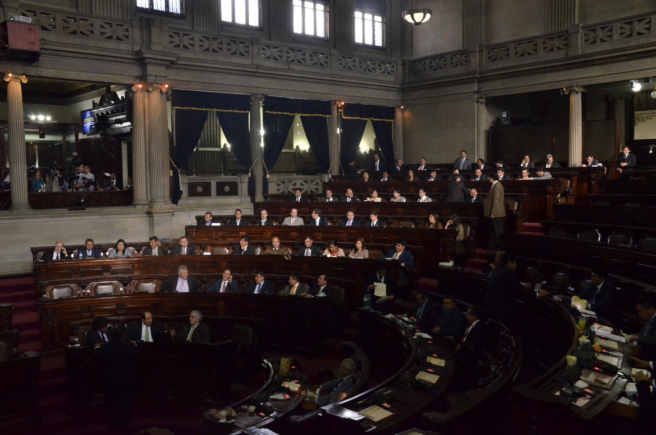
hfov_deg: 51.4
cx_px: 328
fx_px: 682
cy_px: 218
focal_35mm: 38
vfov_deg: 35.3
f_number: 9
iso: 2500
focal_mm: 25
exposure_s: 1/60
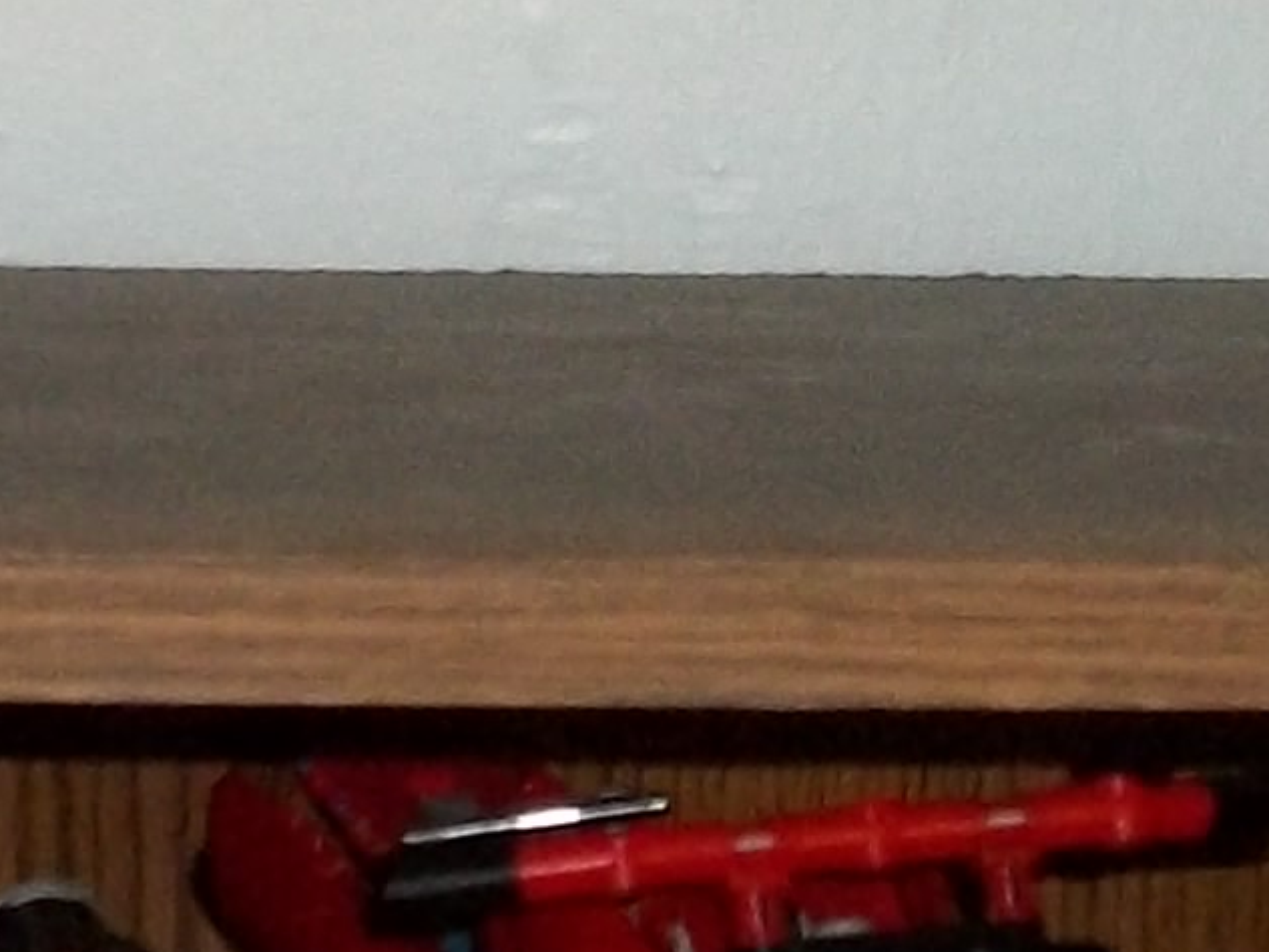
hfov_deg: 8.8
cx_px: 853
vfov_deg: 6.6
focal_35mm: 224
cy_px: 161
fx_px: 8212
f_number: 3.3
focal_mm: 5.9
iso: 160
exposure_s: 1/30
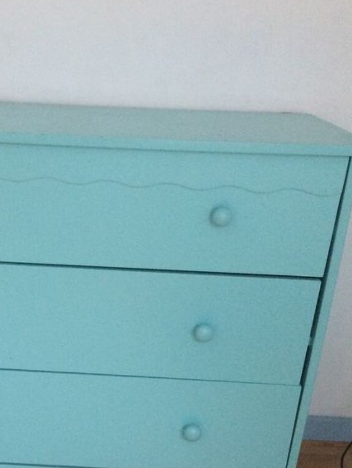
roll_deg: -1.1
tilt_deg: -23.0
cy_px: 316
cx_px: 59
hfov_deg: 27.9
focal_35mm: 51
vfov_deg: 37.0
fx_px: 691
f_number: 2.2
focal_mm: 4.15
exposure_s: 1/33
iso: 320
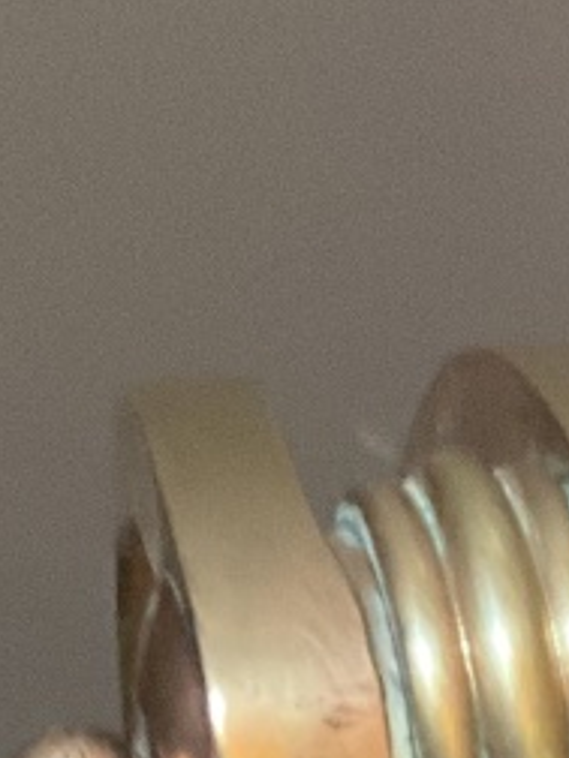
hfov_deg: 10.6
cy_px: 1284
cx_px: 614
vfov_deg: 13.1
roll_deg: +0.0
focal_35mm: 138
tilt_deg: -35.6
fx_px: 3024
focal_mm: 3
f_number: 1.8
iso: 320
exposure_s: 1/30
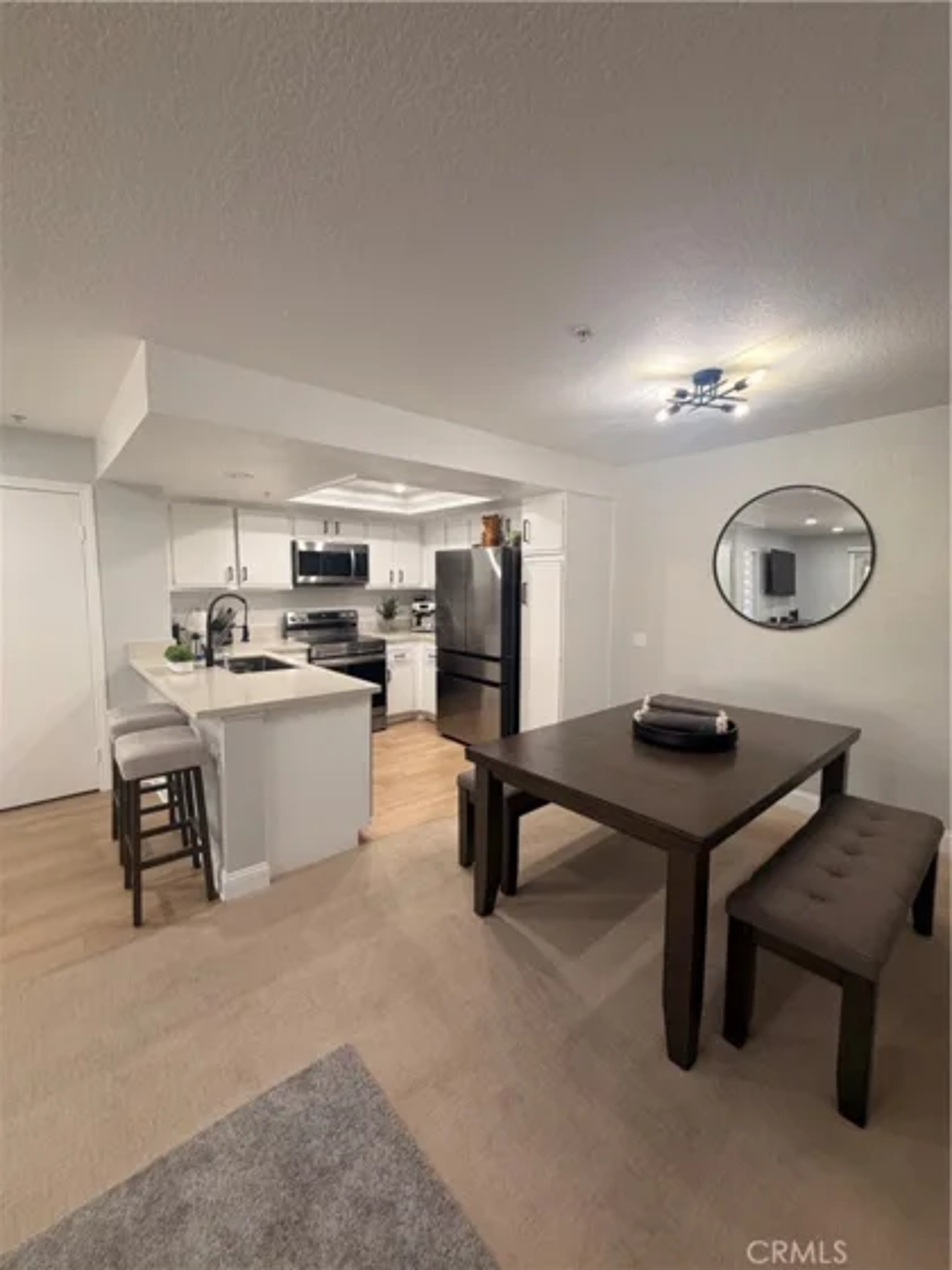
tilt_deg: -4.9
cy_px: 635
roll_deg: -0.3
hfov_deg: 85.7
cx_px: 476
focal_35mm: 14
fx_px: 513
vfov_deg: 102.1
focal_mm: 2.22
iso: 160
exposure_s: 1/60
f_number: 2.2
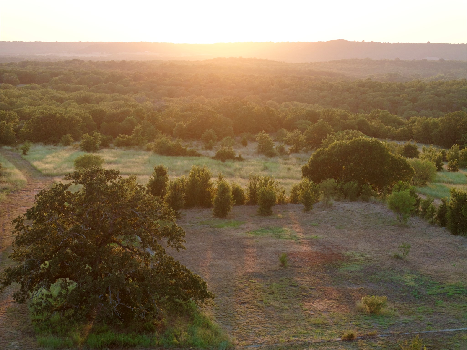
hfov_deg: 27.8
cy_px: 175
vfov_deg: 21.0
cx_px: 234
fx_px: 944
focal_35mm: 70
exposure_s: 1/15
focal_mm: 19.35
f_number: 2.8
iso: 310
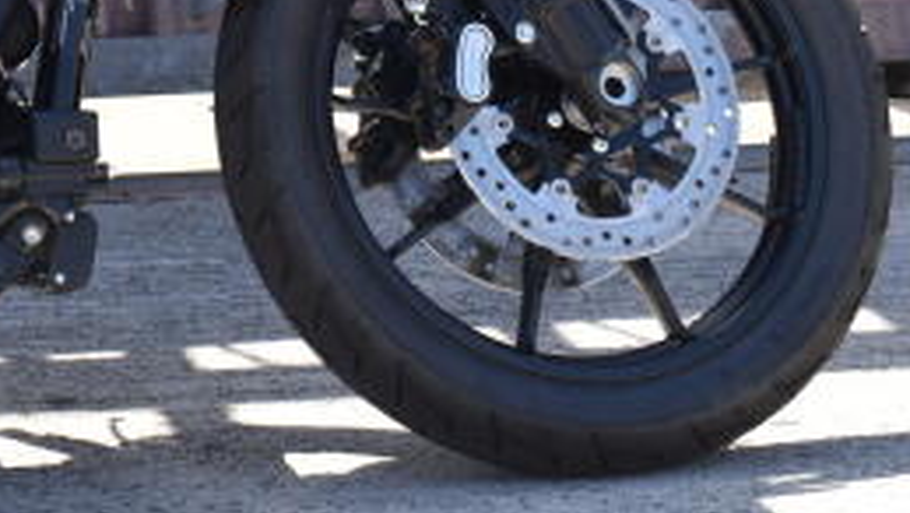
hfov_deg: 12.6
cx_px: -320
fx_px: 3983
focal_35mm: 165
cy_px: -176
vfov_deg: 7.3
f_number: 7.1
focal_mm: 34
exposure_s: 1/250
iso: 200
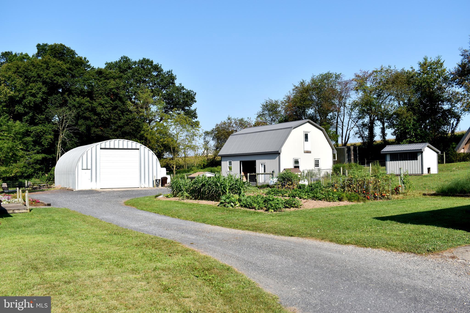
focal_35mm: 33
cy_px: 156
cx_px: 235
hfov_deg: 57.2
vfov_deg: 40.0
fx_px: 431
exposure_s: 1/500
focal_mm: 22
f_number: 7.1
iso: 100
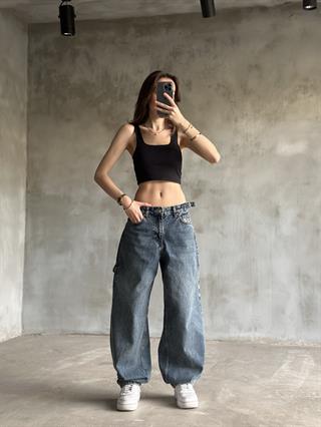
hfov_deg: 30.3
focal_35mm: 48
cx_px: 160
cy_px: 214
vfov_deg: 39.6
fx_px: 593
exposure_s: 1/60
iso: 320
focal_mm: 6.86
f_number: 1.78
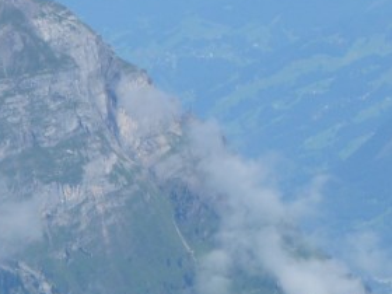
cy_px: 203
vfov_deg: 2.1
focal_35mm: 694
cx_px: 473
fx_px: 7859
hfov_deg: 2.9
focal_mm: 48.5
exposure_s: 1/305
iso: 50
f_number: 5.7
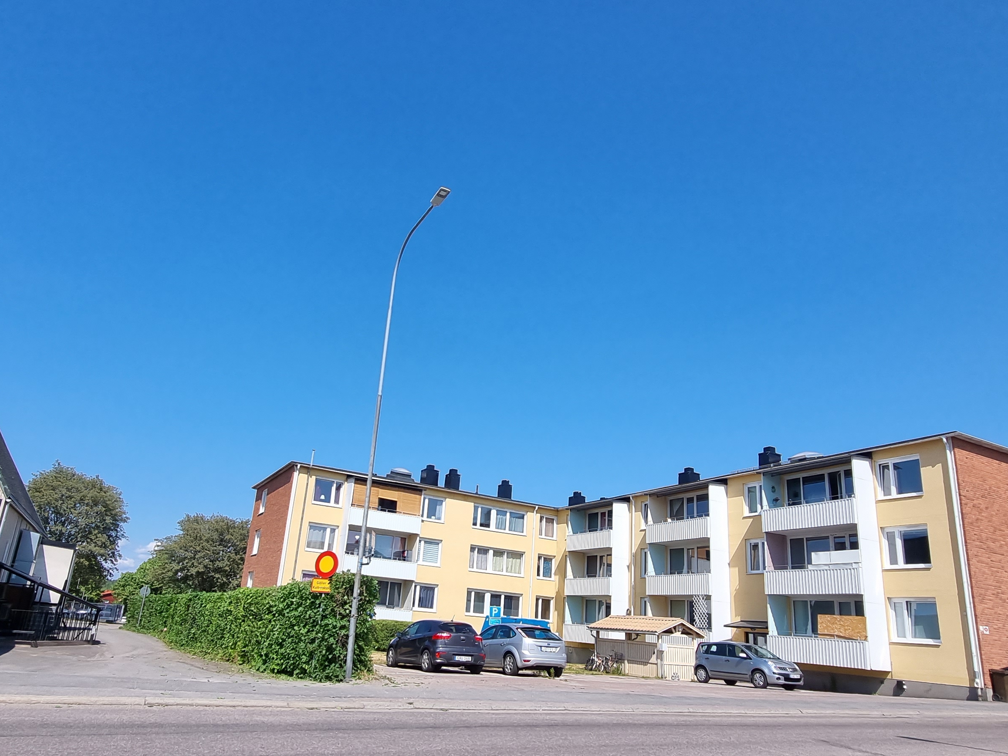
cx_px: 477
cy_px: 423
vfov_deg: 60.9
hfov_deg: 76.3
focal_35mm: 22
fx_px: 641
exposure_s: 1/1984
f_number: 2.2
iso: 50
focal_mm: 2.2
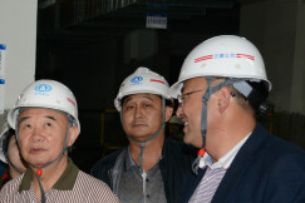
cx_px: -45
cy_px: 189
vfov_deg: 14.7
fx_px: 779
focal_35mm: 92
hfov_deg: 20.9
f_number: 5
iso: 800
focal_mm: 32
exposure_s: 1/60
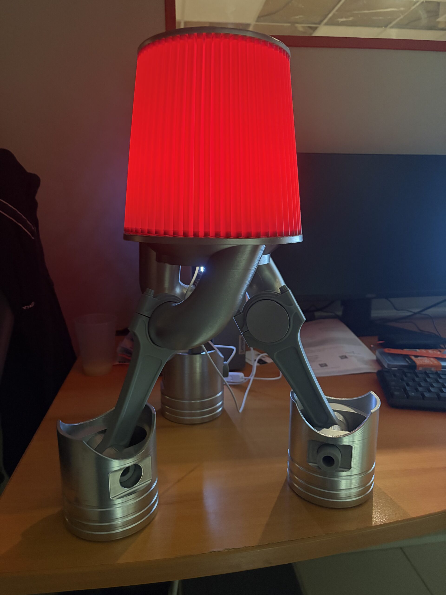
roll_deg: +1.2
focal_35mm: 26
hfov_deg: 53.1
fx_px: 447
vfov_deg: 67.3
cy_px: 298
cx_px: 223
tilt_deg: -12.3
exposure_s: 1/33
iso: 500
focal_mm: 5.96
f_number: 1.6
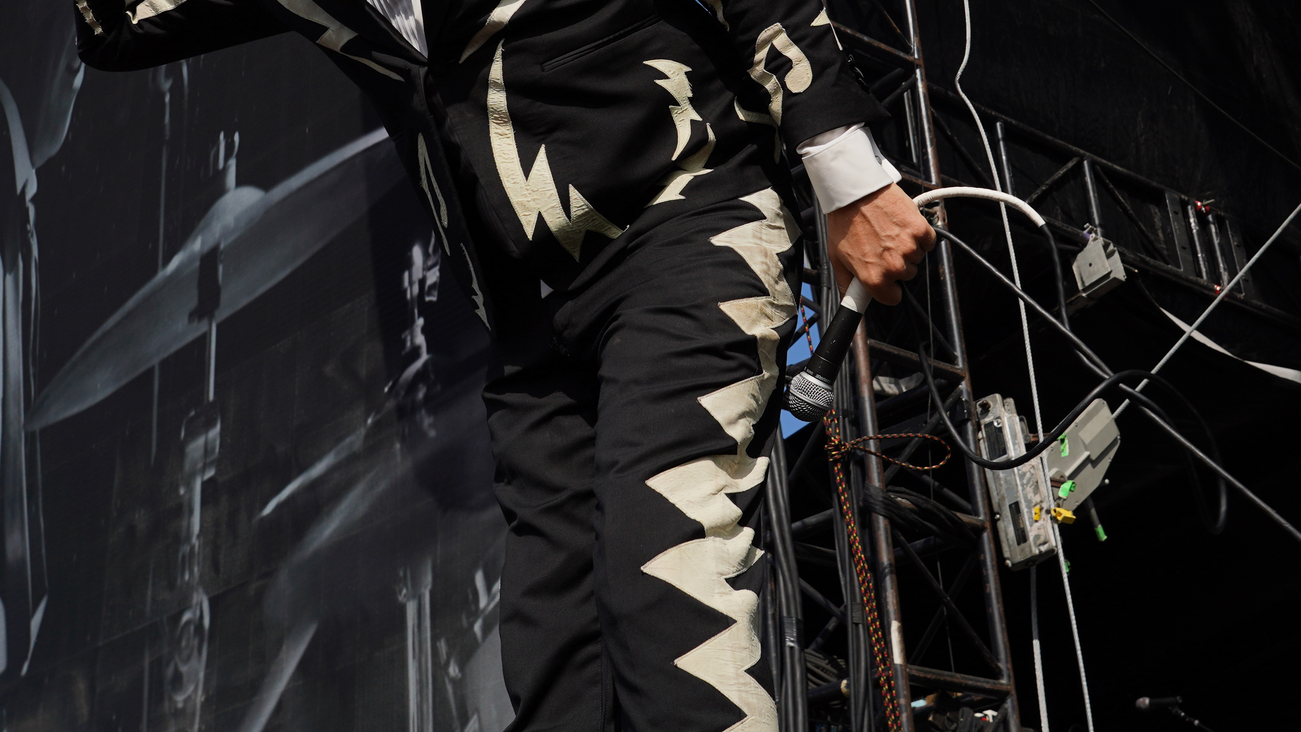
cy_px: 65
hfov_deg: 37.8
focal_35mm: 55
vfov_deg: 21.3
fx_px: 1897
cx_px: 632
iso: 100
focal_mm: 30
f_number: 8
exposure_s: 1/640
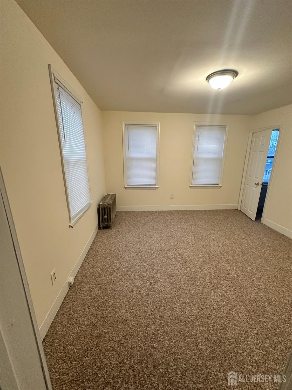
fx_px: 157
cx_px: 146
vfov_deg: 102.1
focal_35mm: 14
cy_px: 195
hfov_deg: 85.7
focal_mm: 2.22
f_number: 2.2
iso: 250
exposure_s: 1/60
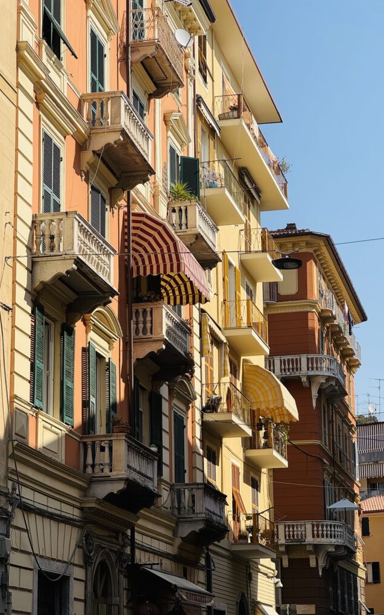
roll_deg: +1.6
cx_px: 213
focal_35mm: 82
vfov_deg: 25.2
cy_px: 307
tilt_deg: +14.8
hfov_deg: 15.9
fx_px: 1373
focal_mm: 9
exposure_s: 1/1024
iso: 25
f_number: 2.8
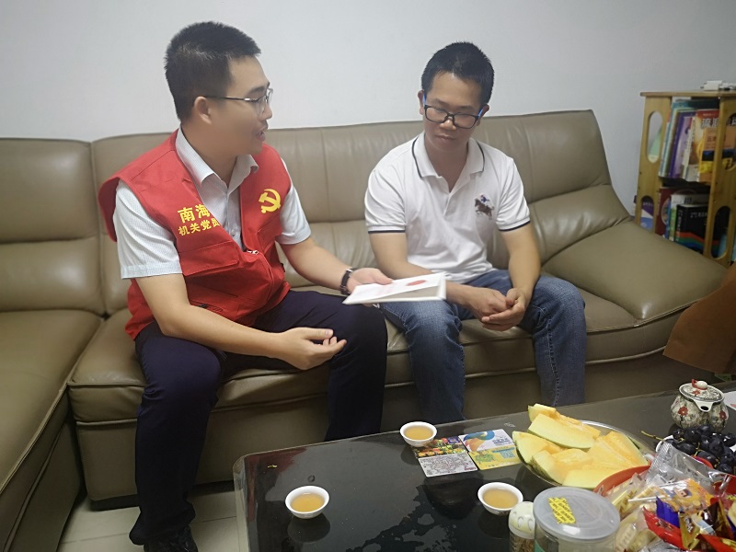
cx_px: 368
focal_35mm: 30
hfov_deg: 60.0
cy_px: 276
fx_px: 638
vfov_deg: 46.8
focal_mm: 3.95
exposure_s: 1/33.3
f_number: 1.8
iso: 160
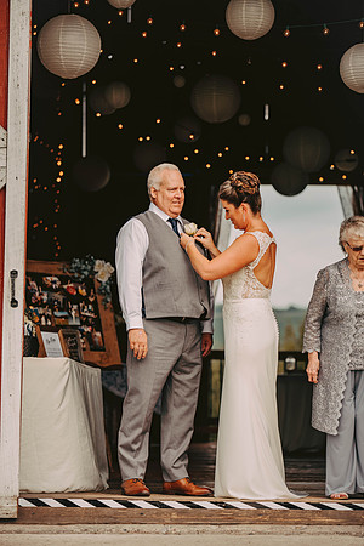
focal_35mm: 122
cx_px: 182
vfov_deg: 16.8
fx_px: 1850
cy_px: 273
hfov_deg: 11.2
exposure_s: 1/2500
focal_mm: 122
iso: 200
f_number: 2.8
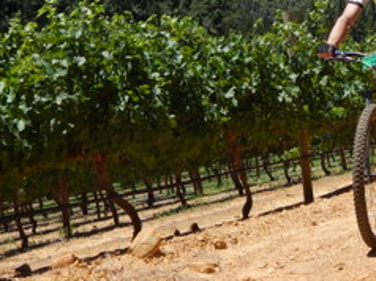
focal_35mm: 80
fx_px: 868
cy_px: 2
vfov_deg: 18.0
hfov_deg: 24.2
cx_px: 281
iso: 125
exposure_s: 1/1500
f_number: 3.4
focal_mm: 6.8
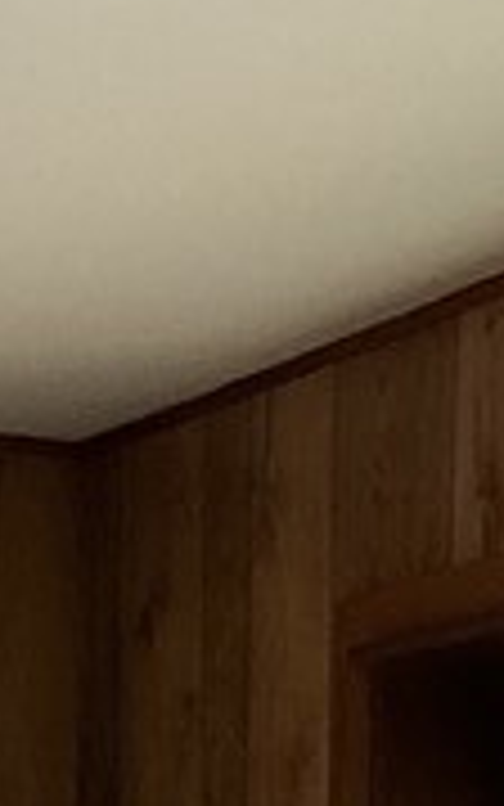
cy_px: 1801
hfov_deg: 7.4
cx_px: 36
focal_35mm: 176
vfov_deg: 10.5
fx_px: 3865
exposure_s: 1/60
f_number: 1.8
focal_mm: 3
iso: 125
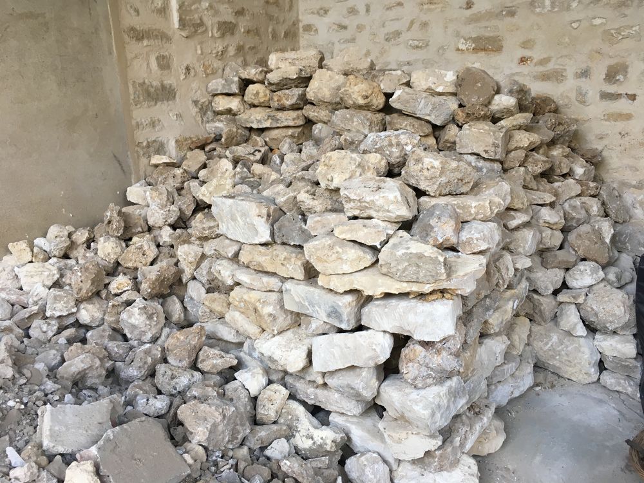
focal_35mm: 29
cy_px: 242
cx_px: 322
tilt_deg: -18.6
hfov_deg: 61.7
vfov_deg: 48.2
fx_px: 540
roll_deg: +1.5
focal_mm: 4.15
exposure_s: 1/33
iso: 25
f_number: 2.2
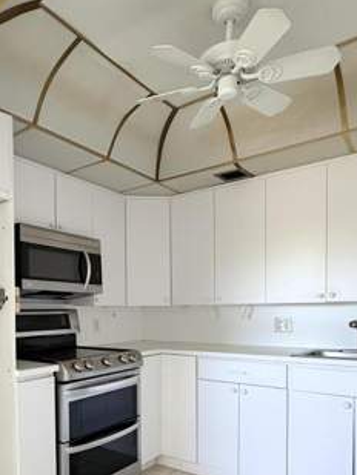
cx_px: 86
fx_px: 399
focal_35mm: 29
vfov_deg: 59.8
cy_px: 327
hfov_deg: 46.4
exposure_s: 1/63
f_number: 2.2
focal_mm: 2.22
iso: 320
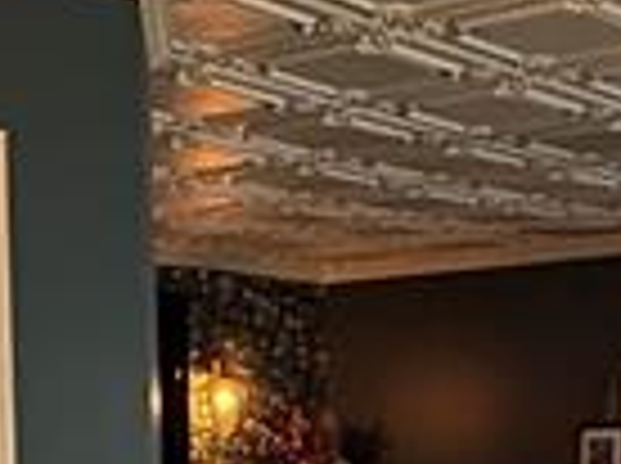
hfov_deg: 18.8
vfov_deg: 13.7
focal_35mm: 104
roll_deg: +1.1
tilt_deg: -3.5
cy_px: 595
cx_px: 459
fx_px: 1862
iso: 400
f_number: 2.2
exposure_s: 1/120
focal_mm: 2.22
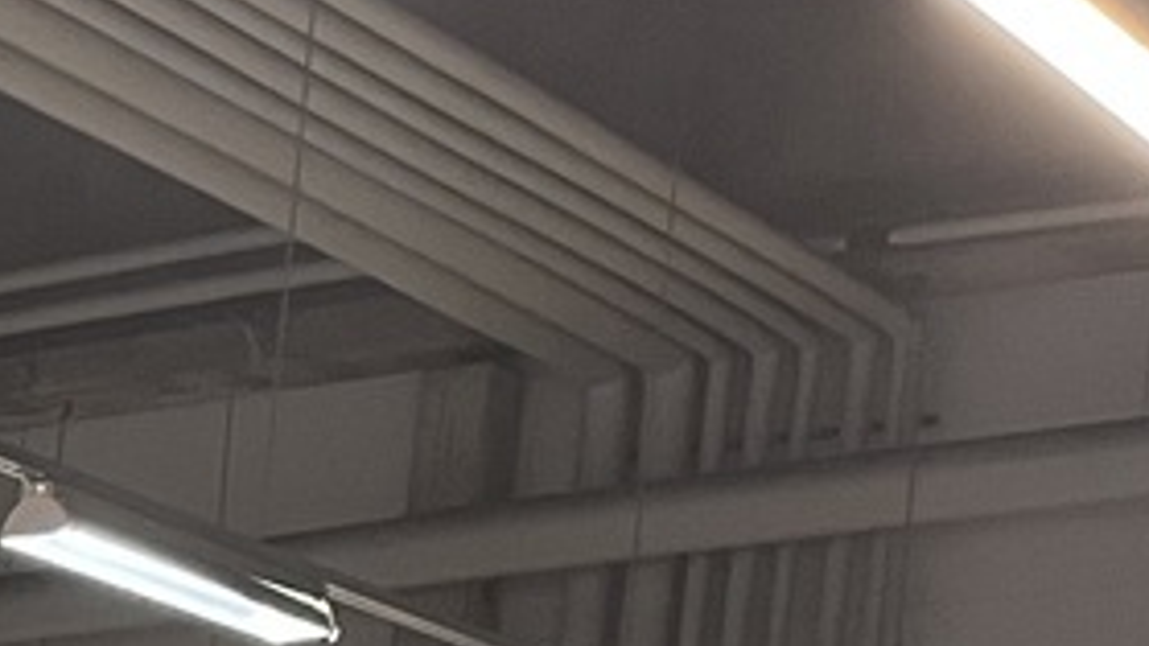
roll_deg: -2.4
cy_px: 2098
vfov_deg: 7.2
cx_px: -1174
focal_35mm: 146
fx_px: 4449
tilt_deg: -8.6
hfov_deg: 12.8
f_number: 1.6
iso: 100
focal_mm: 5.1
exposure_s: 1/50
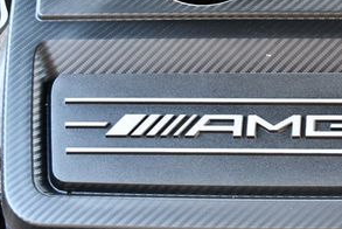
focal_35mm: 105
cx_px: 341
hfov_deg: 18.9
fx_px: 998
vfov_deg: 13.0
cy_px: 29
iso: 1400
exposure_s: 1/125
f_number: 4
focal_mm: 24
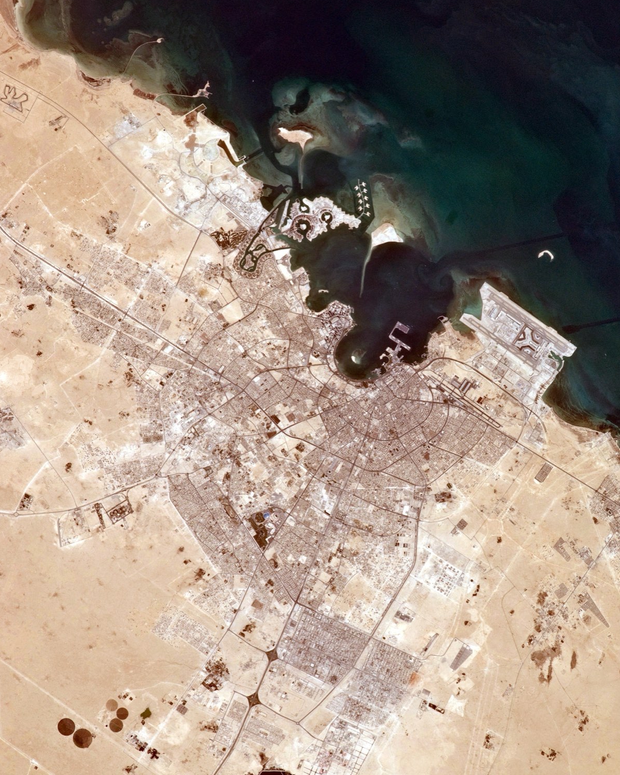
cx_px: 310
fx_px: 7019
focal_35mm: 306
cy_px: 419
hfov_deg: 5.1
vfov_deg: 6.3
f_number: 9
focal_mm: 180
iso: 200
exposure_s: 1/640
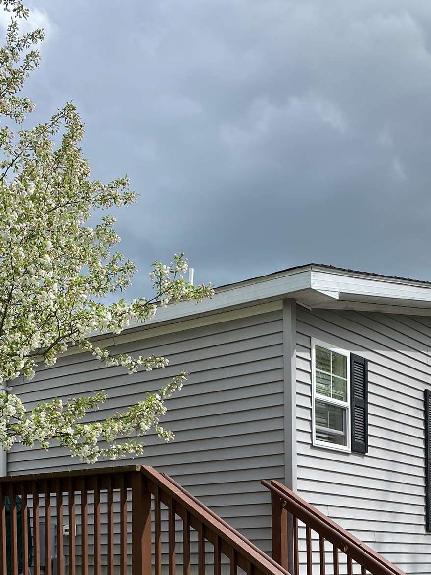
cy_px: 527
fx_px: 847
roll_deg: -0.2
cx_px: 267
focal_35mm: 51
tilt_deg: +1.6
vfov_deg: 35.1
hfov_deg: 28.5
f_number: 1.8
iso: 32
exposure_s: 1/2141
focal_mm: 4.25
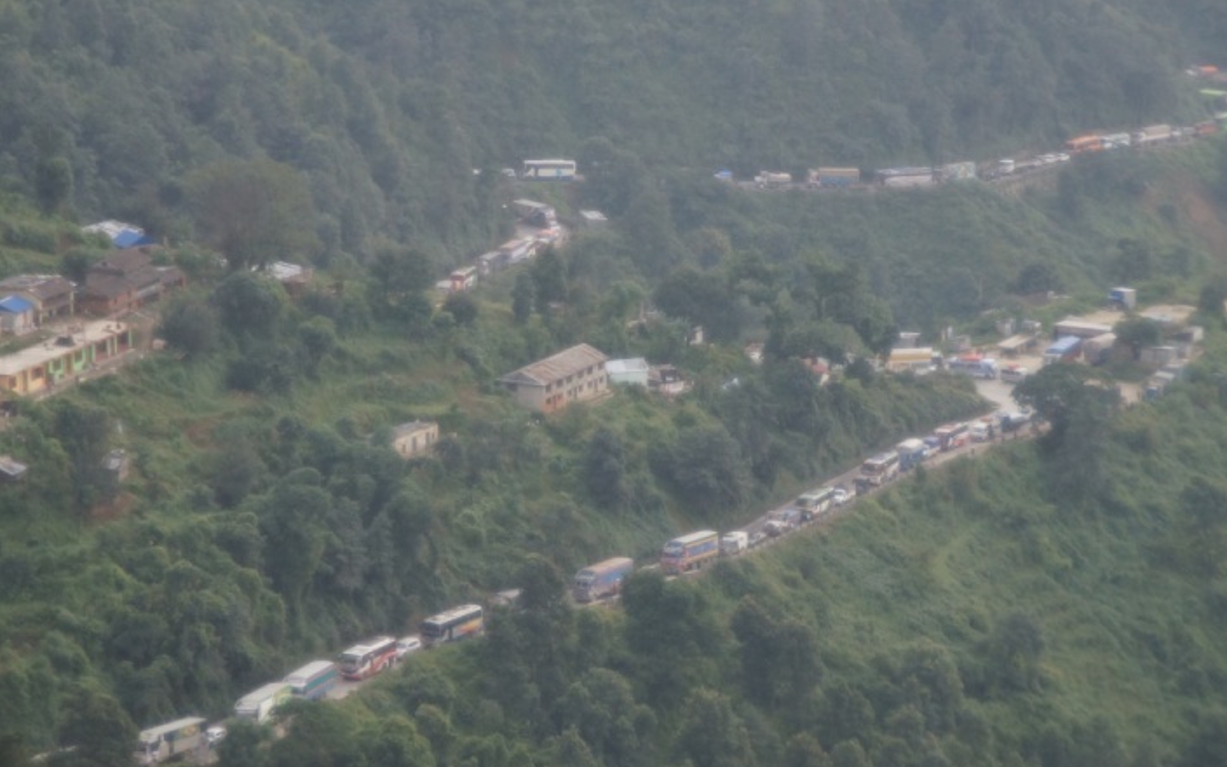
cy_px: 359
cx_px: 640
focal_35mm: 200
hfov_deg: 10.5
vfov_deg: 6.6
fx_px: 6688
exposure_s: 1/200
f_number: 5.6
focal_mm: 120
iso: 640
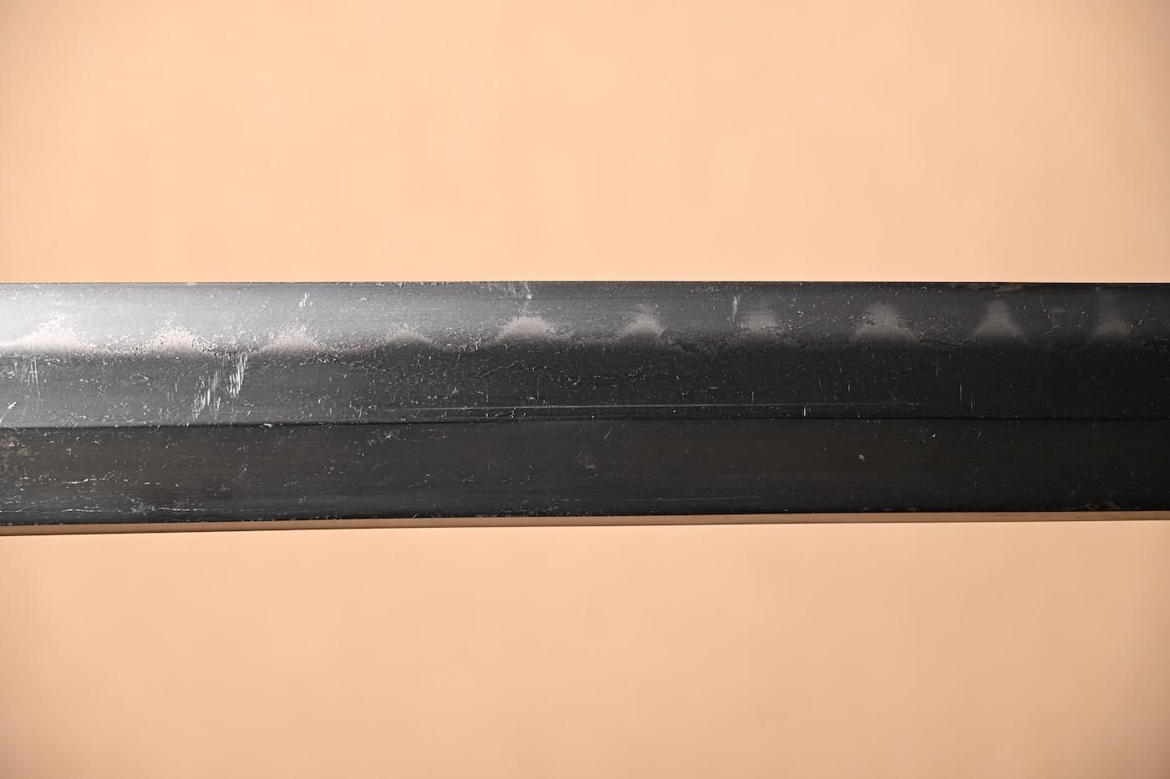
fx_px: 3607
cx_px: 585
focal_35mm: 111
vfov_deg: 12.3
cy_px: 390
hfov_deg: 18.4
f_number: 5.3
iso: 100
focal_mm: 74
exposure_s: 1/2
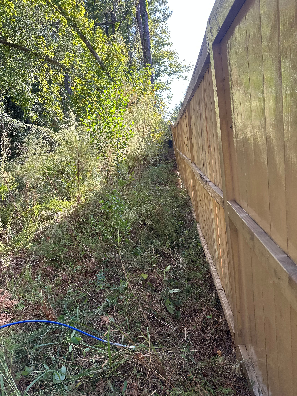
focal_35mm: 24
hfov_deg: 56.8
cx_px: 148
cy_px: 198
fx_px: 275
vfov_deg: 71.6
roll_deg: +6.6
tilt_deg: -11.0
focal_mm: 6.86
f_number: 1.78
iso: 80
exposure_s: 1/386
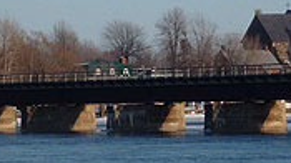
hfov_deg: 5.8
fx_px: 2875
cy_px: 37
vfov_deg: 3.2
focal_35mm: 373
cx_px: 183
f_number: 5.5
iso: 100
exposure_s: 1/640
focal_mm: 16.4
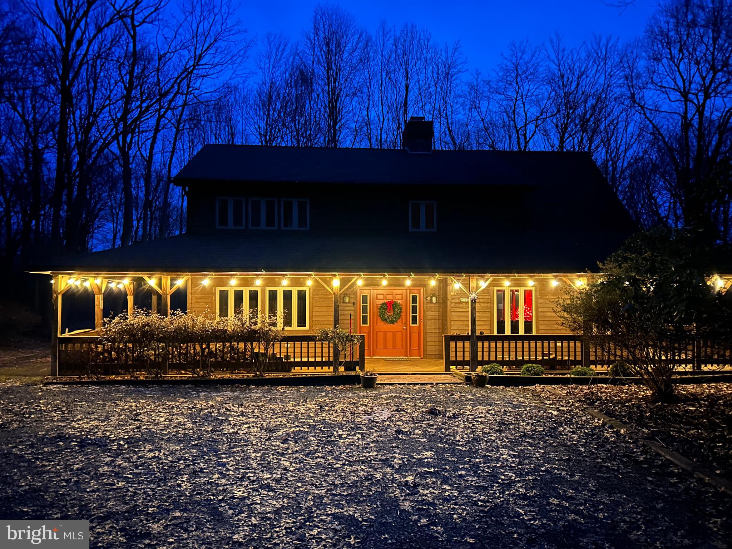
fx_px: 550
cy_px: 274
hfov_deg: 67.3
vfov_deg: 53.1
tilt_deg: +2.2
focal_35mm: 26
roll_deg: -0.1
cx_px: 366
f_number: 1.5
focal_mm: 5.7
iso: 800
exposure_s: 1/5
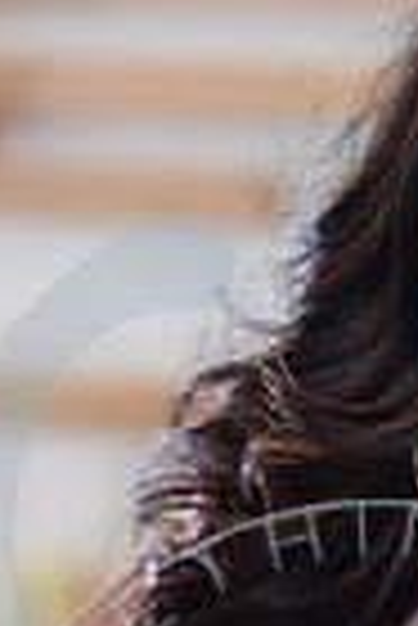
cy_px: 576
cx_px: 584
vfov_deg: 7.5
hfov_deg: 5.0
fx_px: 4777
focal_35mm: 275
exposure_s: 1/160
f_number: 2.8
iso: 100
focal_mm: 85
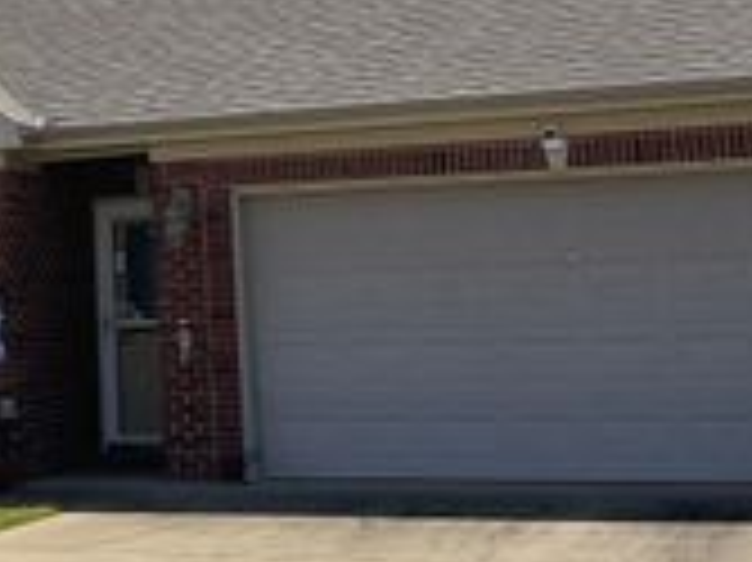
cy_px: -61
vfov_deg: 16.4
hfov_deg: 21.9
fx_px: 1889
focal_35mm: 87
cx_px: 36
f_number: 1.8
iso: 16
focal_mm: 3
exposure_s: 1/2538
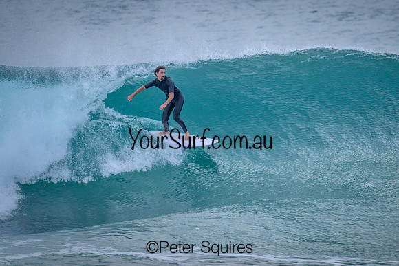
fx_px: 10160
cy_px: 114
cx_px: 229
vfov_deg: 1.5
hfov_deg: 2.2
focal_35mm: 916
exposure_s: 1/2000
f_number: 6.3
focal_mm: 800
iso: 1250
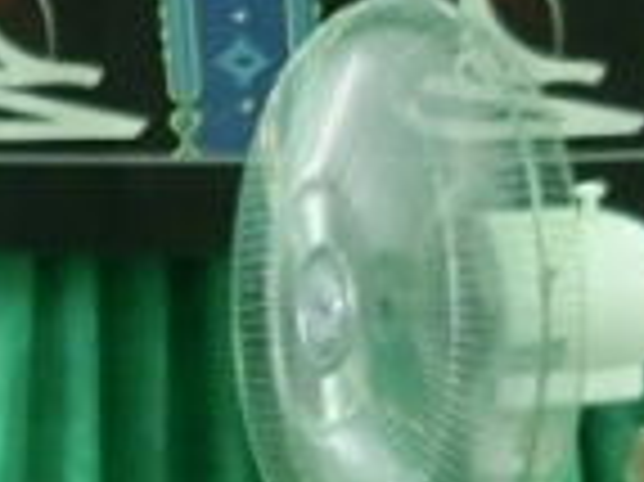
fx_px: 7398
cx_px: -790
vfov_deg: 3.7
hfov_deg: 4.9
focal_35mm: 398
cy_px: 99
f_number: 5.1
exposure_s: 1/60
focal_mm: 15.51
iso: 640
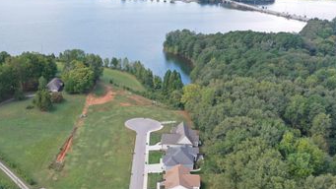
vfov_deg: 27.6
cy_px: 121
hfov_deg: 47.2
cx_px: 146
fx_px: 383
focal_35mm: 43
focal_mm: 10.26
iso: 100
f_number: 5
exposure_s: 1/160
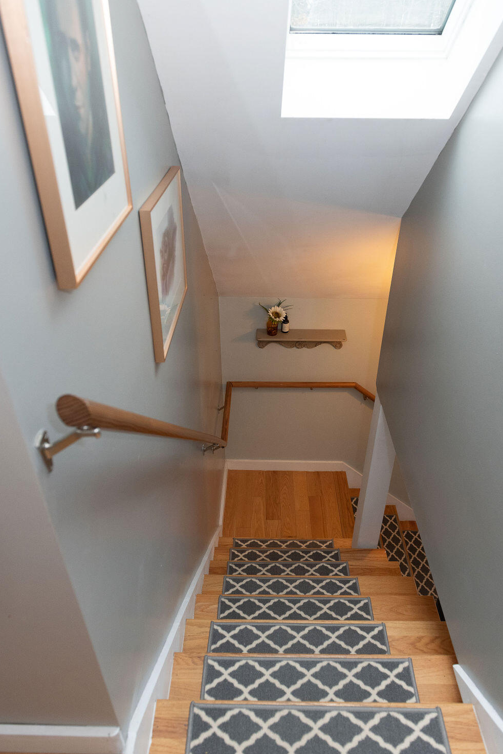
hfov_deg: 51.3
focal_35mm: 25
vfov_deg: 71.5
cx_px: 258
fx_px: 524
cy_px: 379
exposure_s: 1/100
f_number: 5
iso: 1250
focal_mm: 24
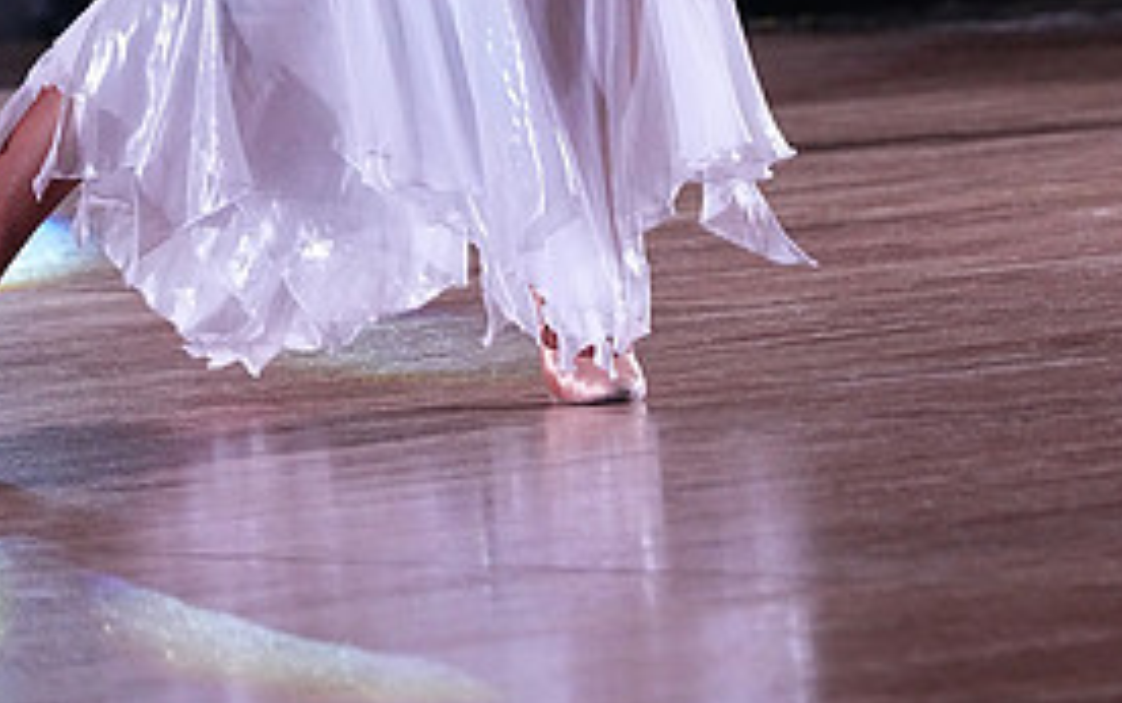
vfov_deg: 3.1
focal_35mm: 428
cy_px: -435
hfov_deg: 4.9
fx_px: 13098
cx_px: 596
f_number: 5.6
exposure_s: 1/400
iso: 8000
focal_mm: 200
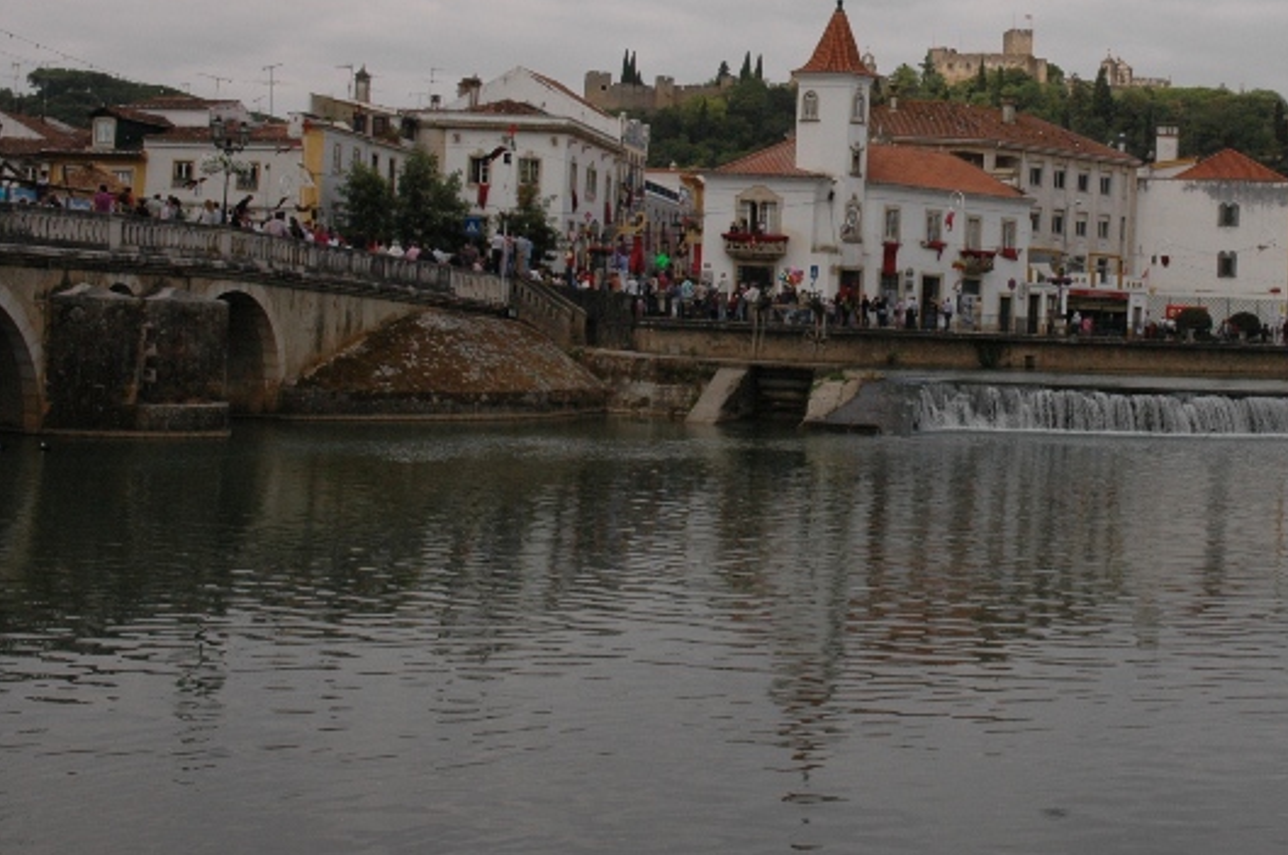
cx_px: 889
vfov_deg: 23.7
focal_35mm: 57
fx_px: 2028
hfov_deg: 34.8
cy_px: 279
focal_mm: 25
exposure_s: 1/500
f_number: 11
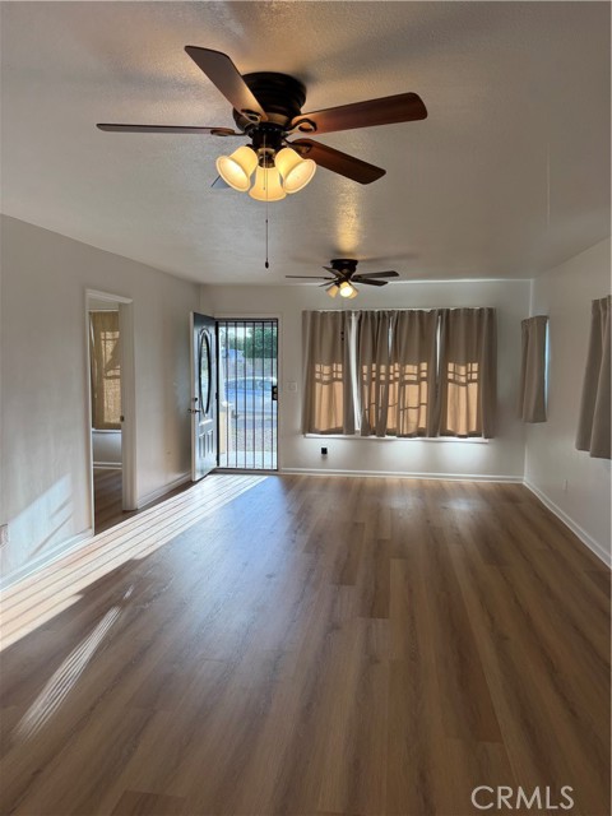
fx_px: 566
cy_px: 408
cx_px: 306
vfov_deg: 71.6
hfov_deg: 56.8
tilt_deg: -4.6
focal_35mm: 24
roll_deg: -0.6
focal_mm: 6.76
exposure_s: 1/189
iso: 100
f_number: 1.78
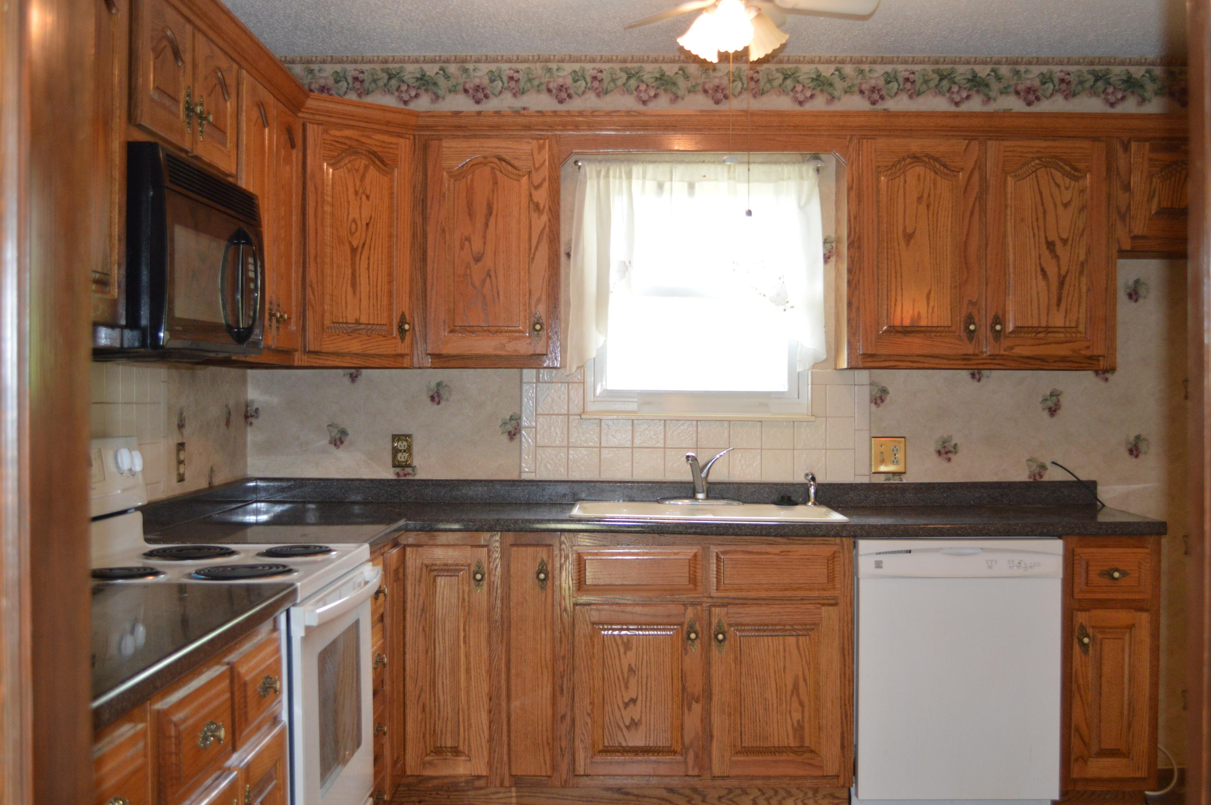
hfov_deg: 49.6
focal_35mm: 39
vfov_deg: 34.1
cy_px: 402
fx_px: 1311
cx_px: 606
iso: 900
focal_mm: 26
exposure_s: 1/60
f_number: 4.2
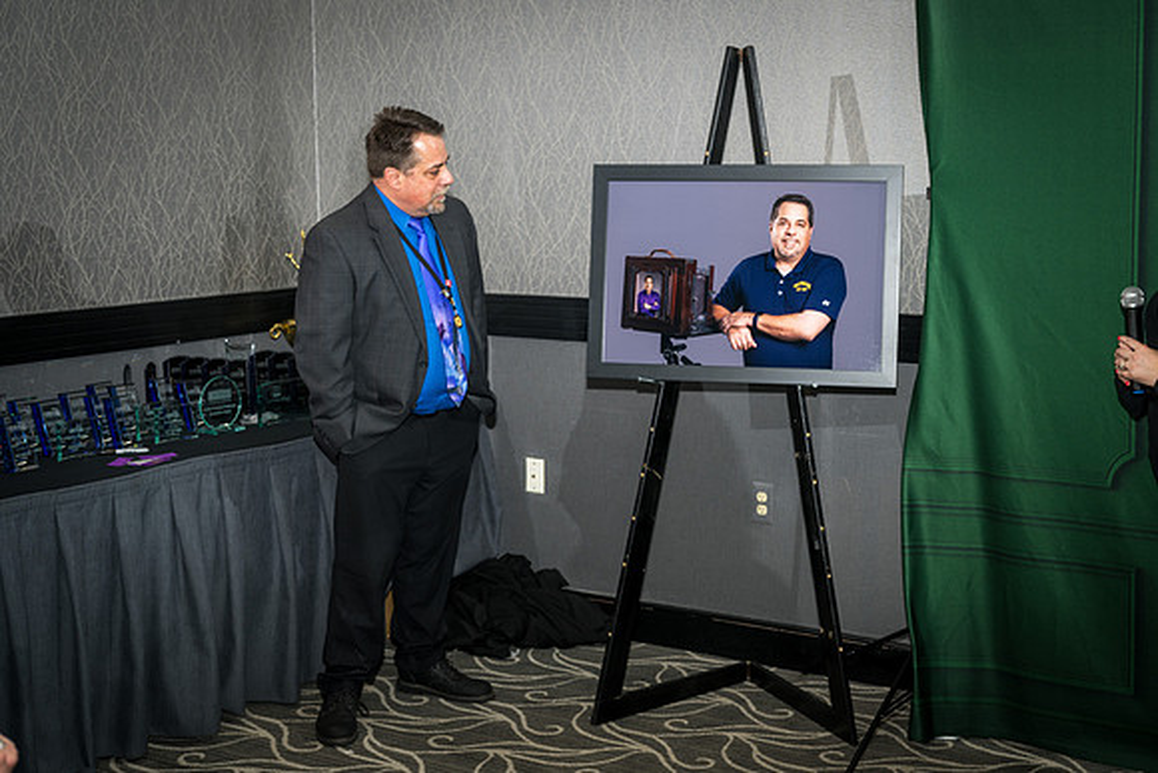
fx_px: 1609
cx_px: 579
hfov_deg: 39.6
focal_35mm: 50
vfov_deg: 27.0
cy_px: 386
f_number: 4.8
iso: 320
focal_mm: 50
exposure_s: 1/125
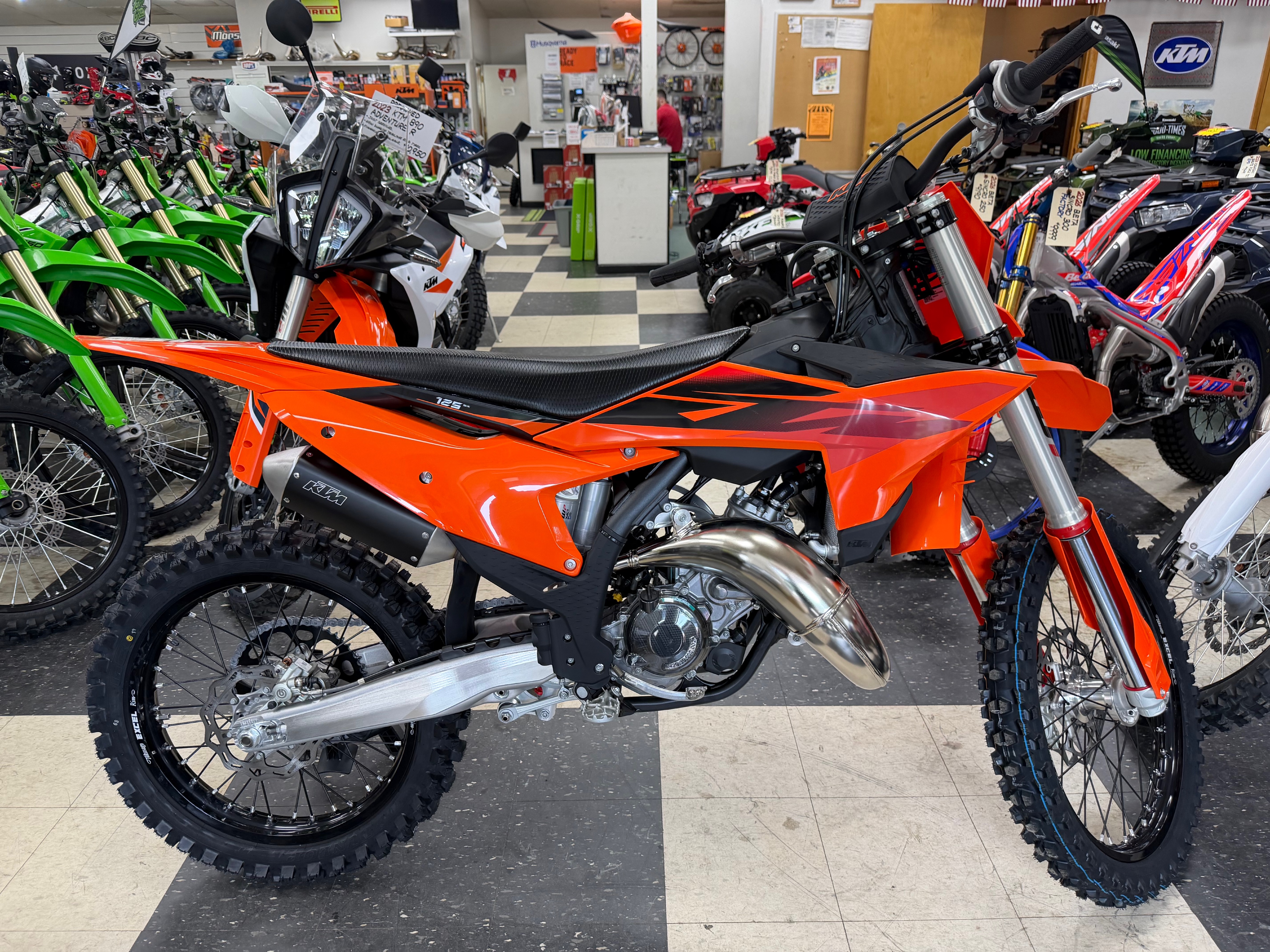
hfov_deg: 71.6
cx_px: 635
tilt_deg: -22.5
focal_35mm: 24
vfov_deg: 56.8
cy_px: 476
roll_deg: +0.4
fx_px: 880
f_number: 1.78
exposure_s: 1/120
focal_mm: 6.76
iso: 200
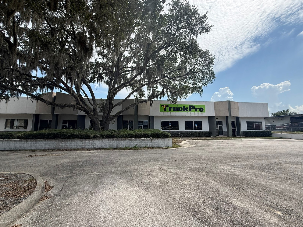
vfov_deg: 85.7
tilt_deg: +7.9
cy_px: 114
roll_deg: +0.1
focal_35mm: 14
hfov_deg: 102.1
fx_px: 123
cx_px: 152
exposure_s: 1/1745
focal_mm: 2.22
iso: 64
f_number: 2.2
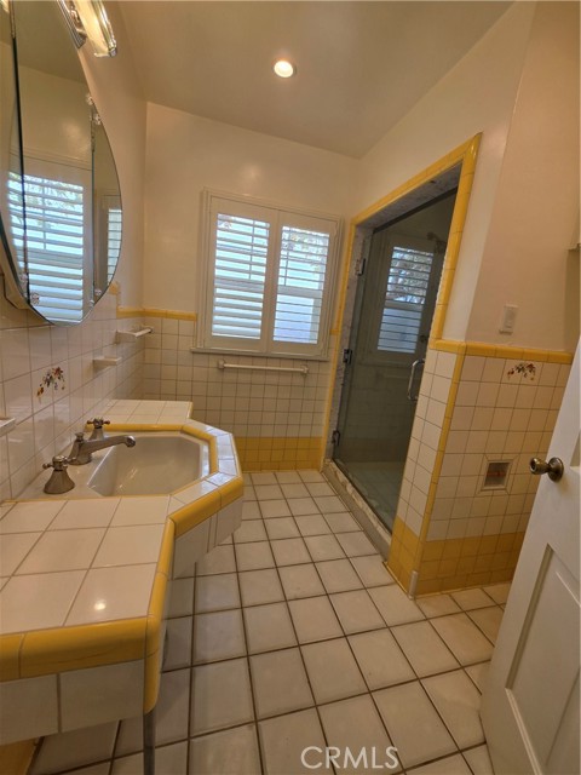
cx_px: 290
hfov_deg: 89.9
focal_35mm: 13
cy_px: 388
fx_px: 291
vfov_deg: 106.2
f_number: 1.9
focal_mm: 2.2
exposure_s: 1/120
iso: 20
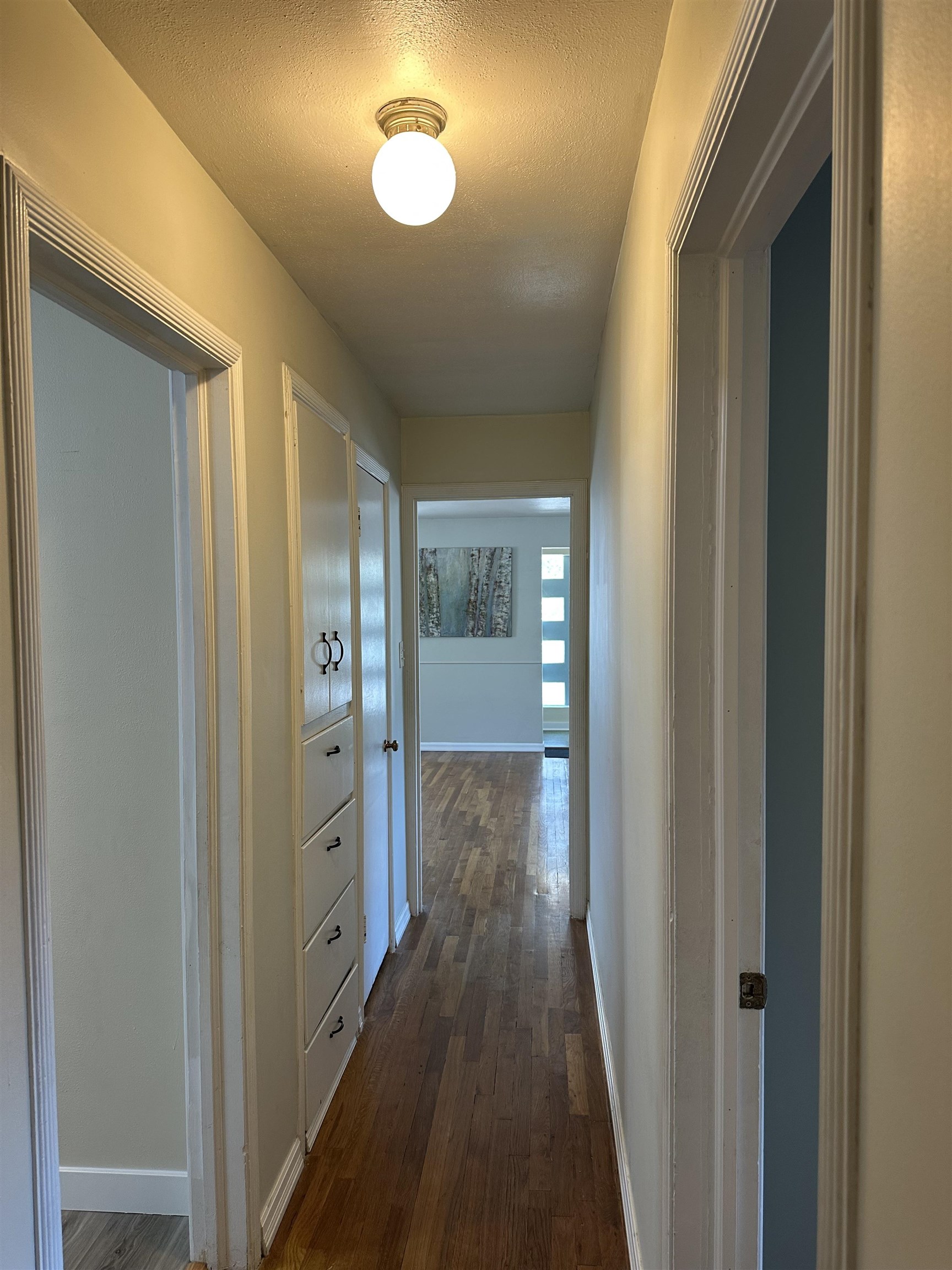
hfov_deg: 56.8
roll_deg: +0.1
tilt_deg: -2.5
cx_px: 476
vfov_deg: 71.6
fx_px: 880
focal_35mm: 24
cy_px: 635
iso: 160
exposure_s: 1/60
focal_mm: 6.86
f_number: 1.78
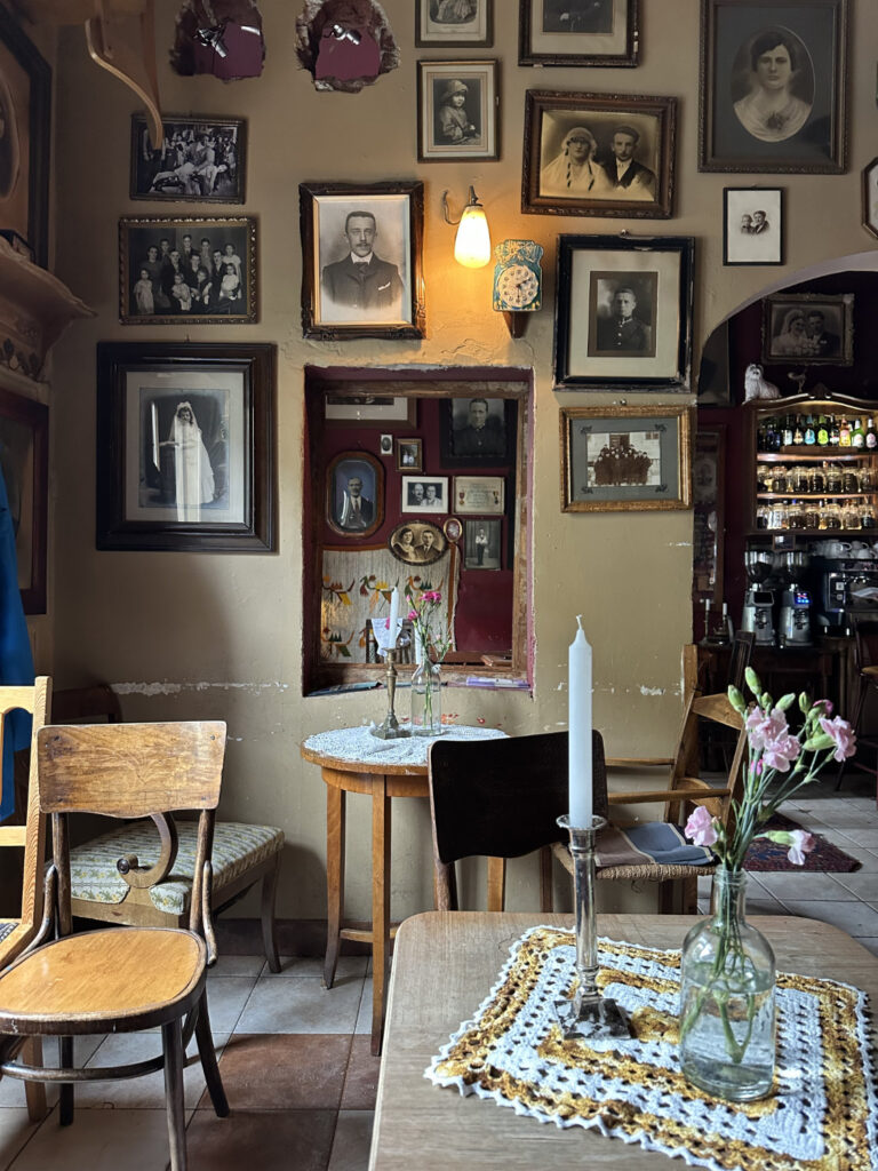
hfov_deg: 56.8
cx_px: 439
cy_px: 586
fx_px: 812
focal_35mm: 24
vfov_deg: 71.6
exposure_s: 1/60
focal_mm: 6.9
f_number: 1.8
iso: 500
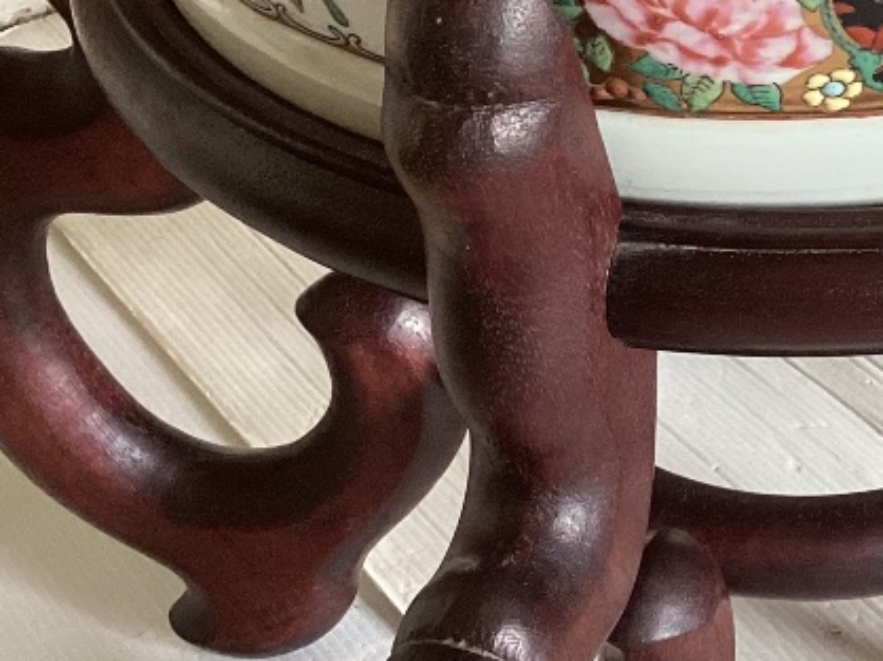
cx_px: 915
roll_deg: -3.3
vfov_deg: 16.6
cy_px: 285
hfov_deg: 21.2
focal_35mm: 89
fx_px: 2269
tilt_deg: -36.5
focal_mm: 3.3
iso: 125
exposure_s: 1/50
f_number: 2.4
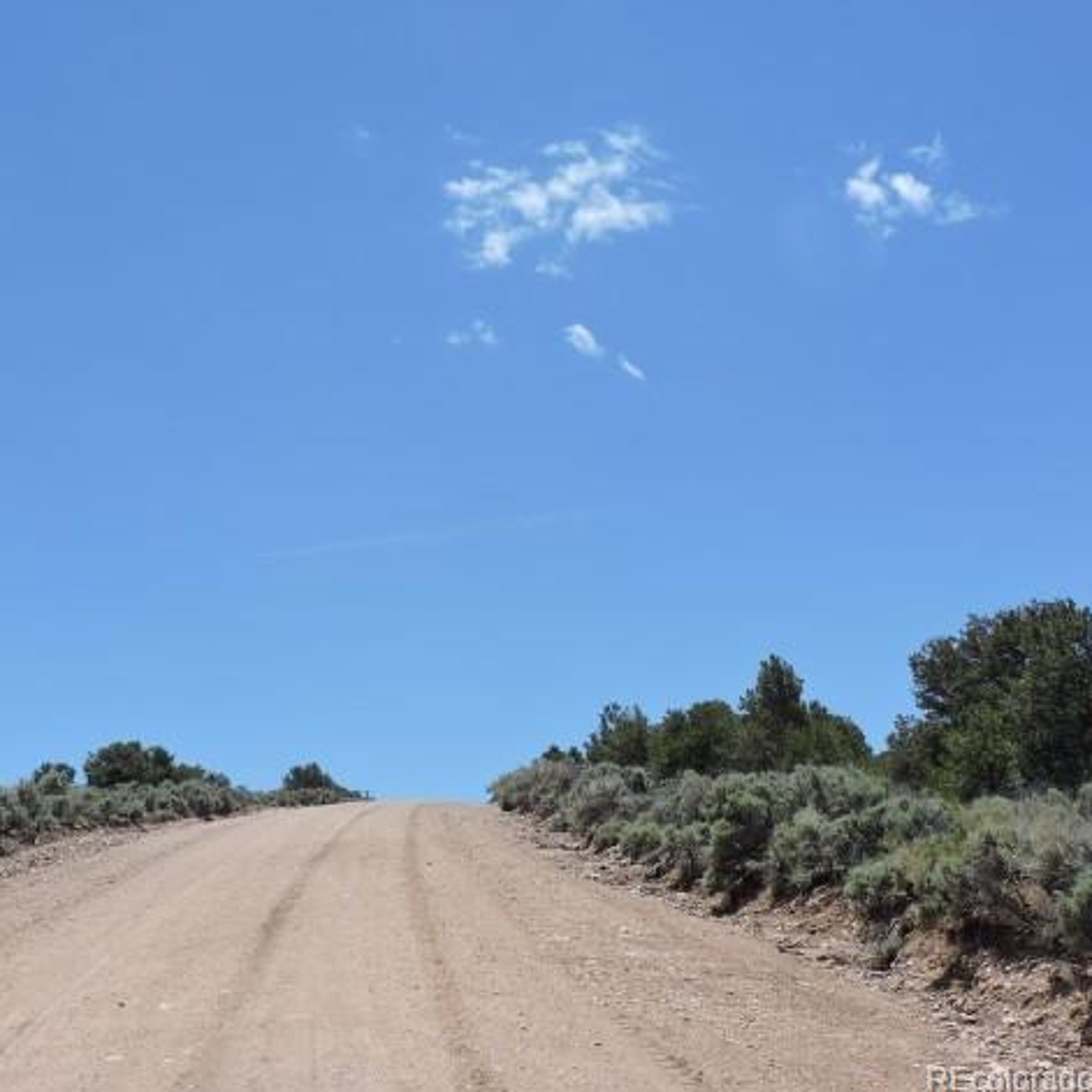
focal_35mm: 48
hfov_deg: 35.0
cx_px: 369
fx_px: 1713
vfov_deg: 35.4
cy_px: 547
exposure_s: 1/1250
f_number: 3.7
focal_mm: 7.1
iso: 100
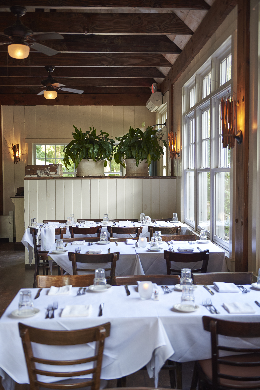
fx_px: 476
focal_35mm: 44
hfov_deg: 30.5
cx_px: 130
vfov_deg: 44.5
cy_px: 195
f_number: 2.8
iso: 400
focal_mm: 44
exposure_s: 1/125
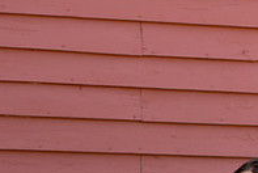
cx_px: 368
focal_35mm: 406
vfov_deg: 3.4
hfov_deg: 5.0
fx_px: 2914
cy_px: 234
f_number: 2.8
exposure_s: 1/250
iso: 100
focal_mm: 92
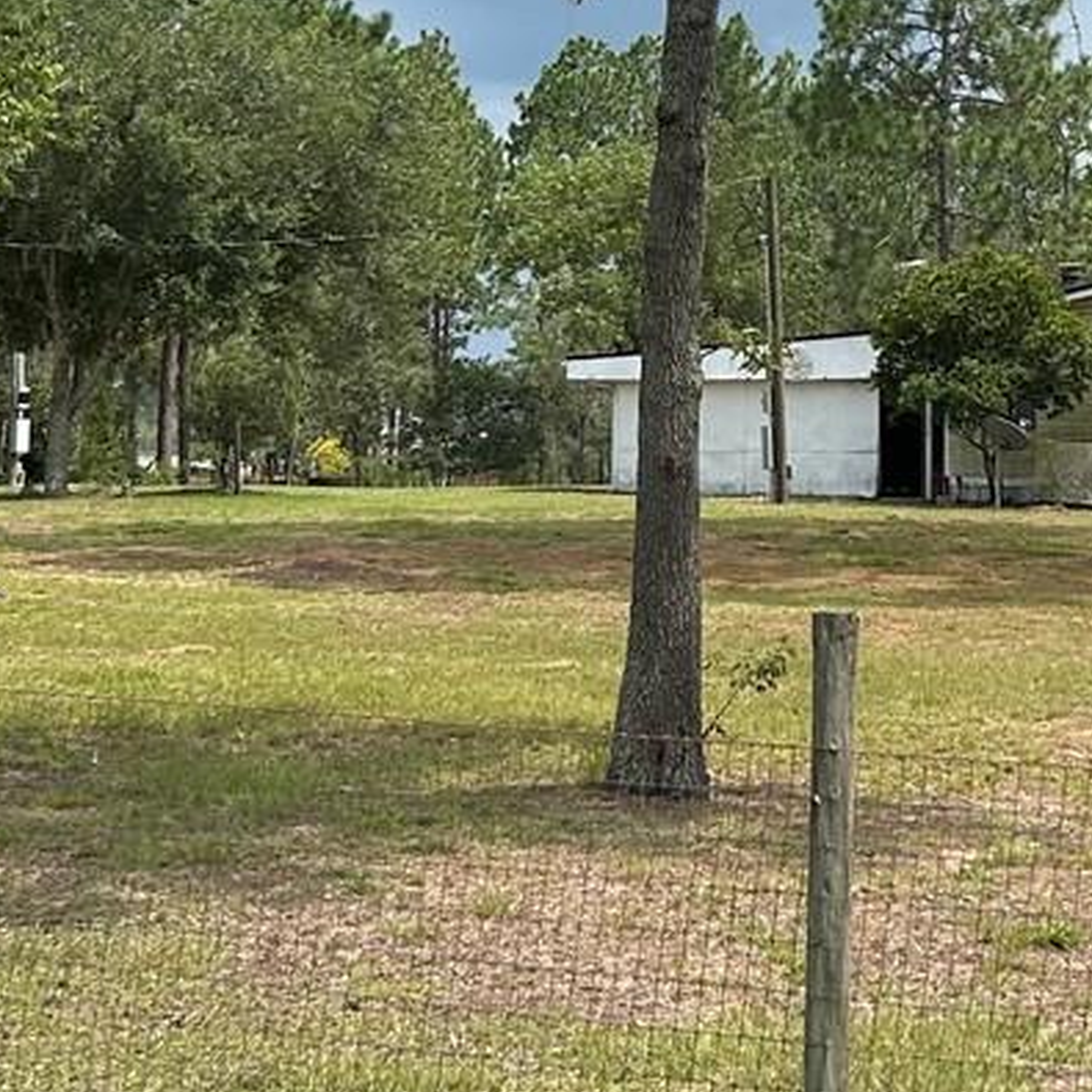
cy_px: 185
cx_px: 893
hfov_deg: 18.5
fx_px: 3319
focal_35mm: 93
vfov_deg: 18.5
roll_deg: -0.8
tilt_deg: +4.8
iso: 50
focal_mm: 5.7
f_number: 1.5
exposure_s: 1/2299
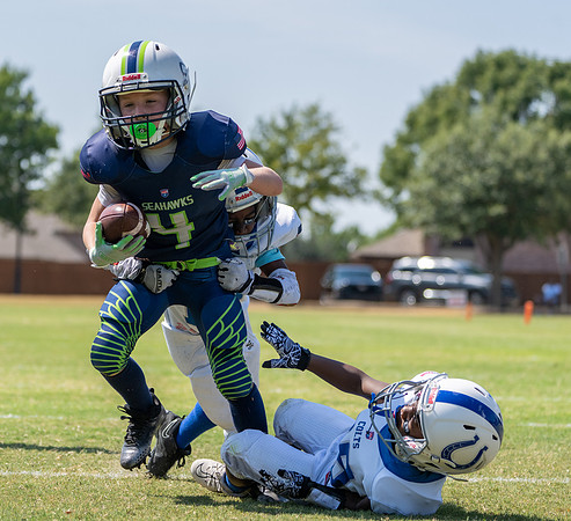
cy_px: 268
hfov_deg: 9.9
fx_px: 3286
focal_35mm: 184
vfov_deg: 9.1
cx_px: 207
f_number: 5
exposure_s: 1/1250
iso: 250
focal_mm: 146
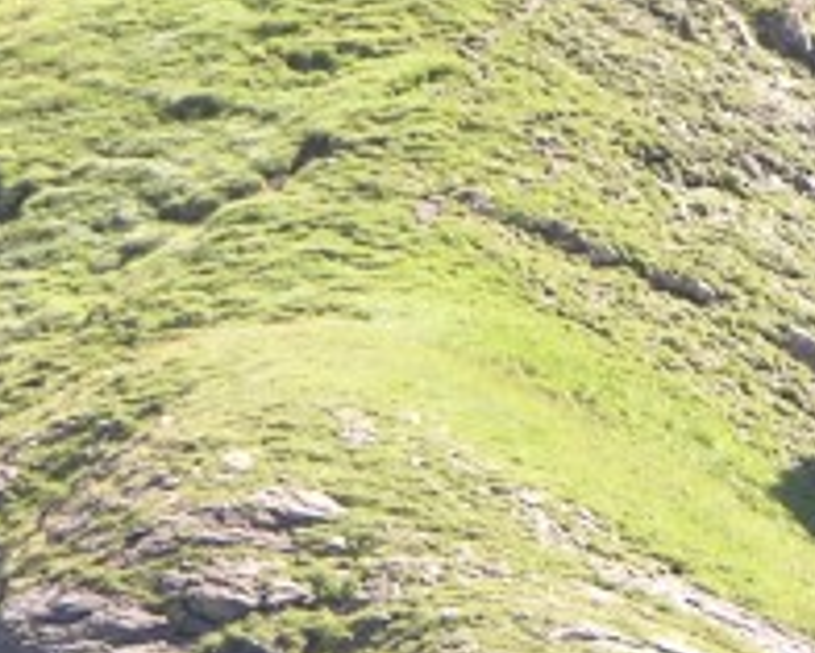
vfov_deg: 1.7
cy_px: 478
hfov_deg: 2.1
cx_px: 1455
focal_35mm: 917
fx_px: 22130
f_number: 4
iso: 50
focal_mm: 44.7
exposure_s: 1/95
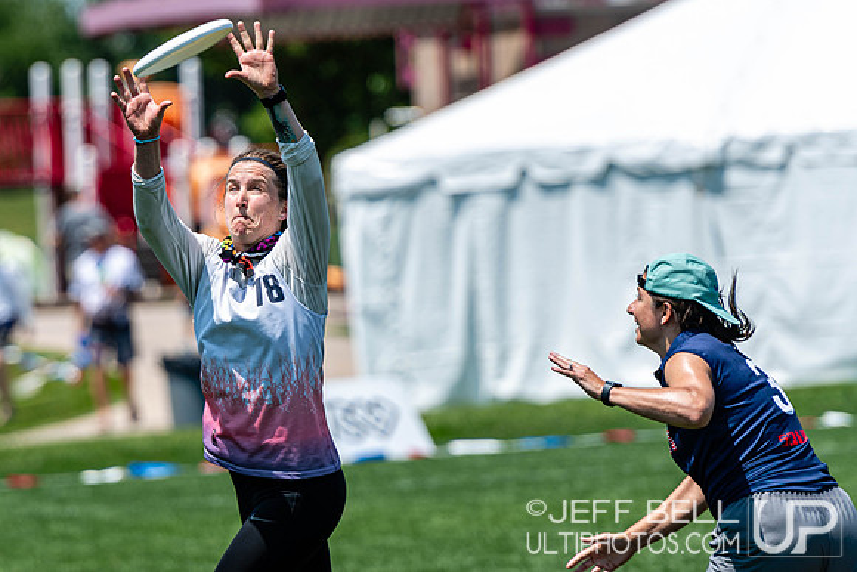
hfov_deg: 4.3
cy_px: 313
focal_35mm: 485
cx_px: 212
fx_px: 11542
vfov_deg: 2.8
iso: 100
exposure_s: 1/1600
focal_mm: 200
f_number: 3.2
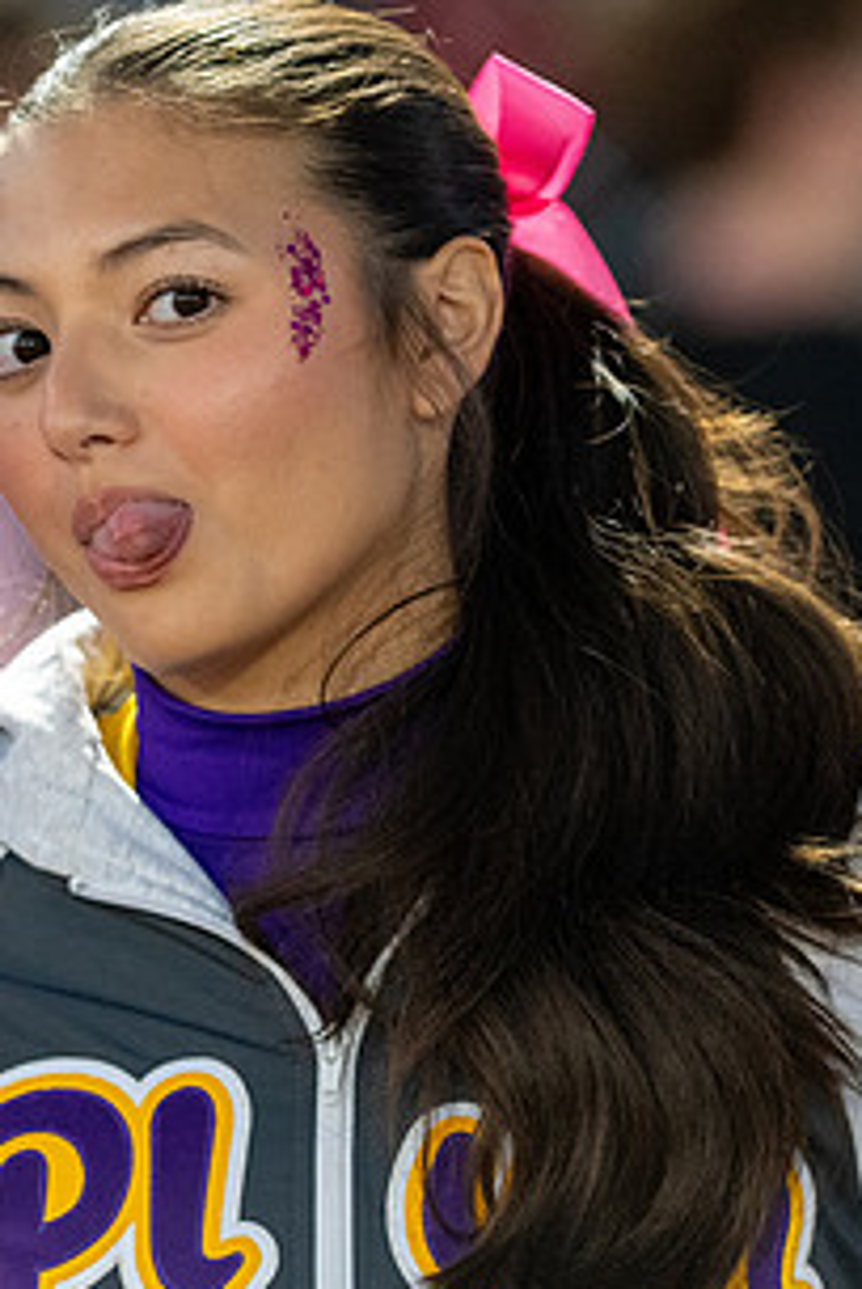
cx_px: 141
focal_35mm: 663
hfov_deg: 2.1
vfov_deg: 3.1
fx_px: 23757
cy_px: 769
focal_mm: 300
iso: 4000
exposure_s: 1/500
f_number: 4
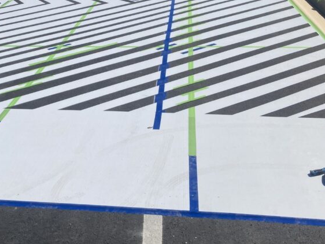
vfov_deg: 28.3
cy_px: 73
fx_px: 479
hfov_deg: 36.9
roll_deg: +4.5
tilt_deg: -18.7
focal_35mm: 51
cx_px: 98
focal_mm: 3.99
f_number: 1.8
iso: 25
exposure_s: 1/6098
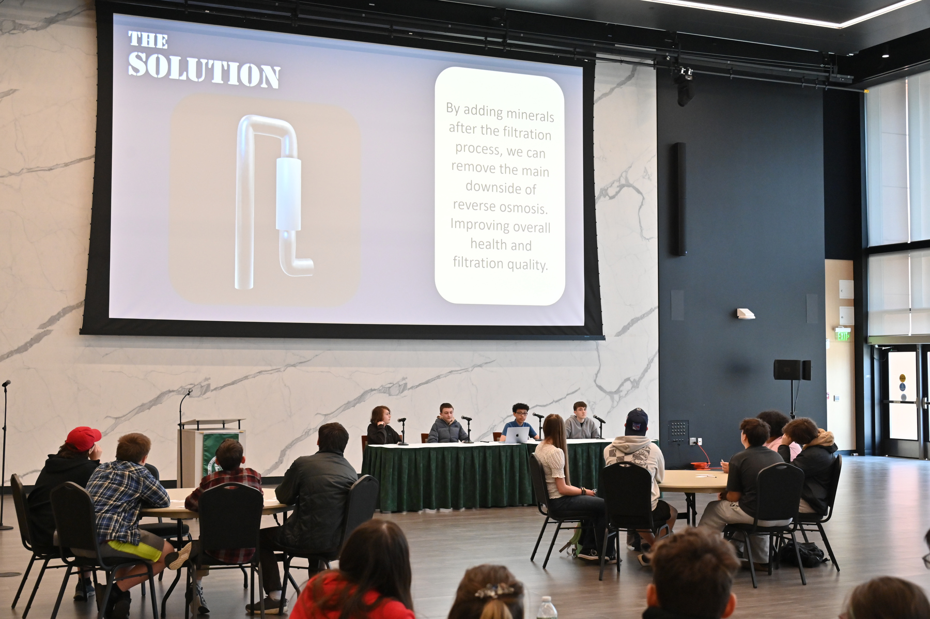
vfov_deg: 29.2
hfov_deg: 42.8
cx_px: 465
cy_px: 310
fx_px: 1188
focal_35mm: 46
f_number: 5
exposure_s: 1/200
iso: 3200
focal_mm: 46
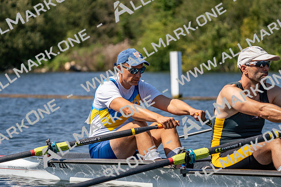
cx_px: 140
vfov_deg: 6.9
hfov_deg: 10.3
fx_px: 1561
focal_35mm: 200
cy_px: 94
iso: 200
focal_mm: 200
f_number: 5.6
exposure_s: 1/2000
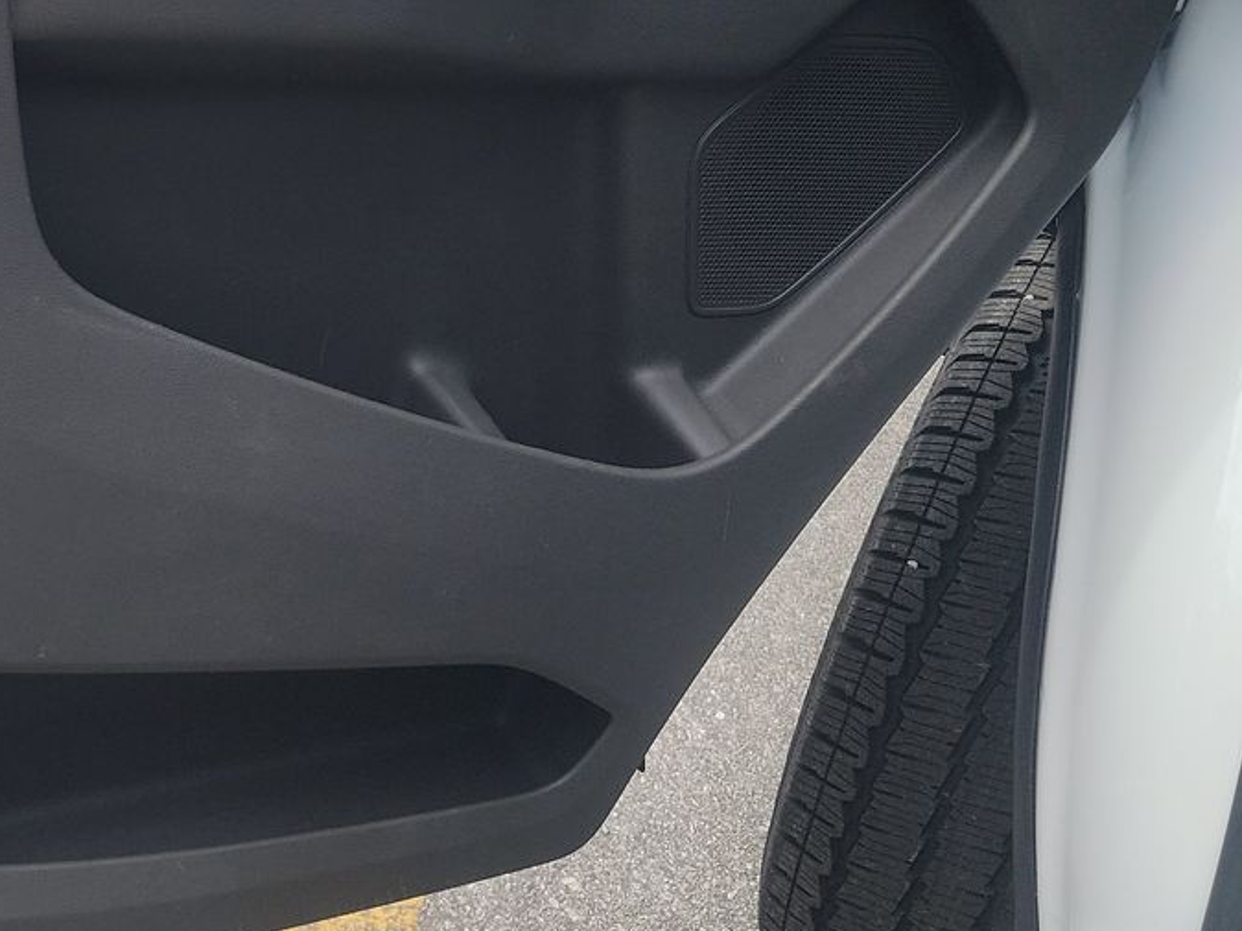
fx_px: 2044
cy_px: -2
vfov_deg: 24.5
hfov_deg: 32.5
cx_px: 181
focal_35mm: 57
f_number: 1.8
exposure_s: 1/441
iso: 50
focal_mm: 6.7
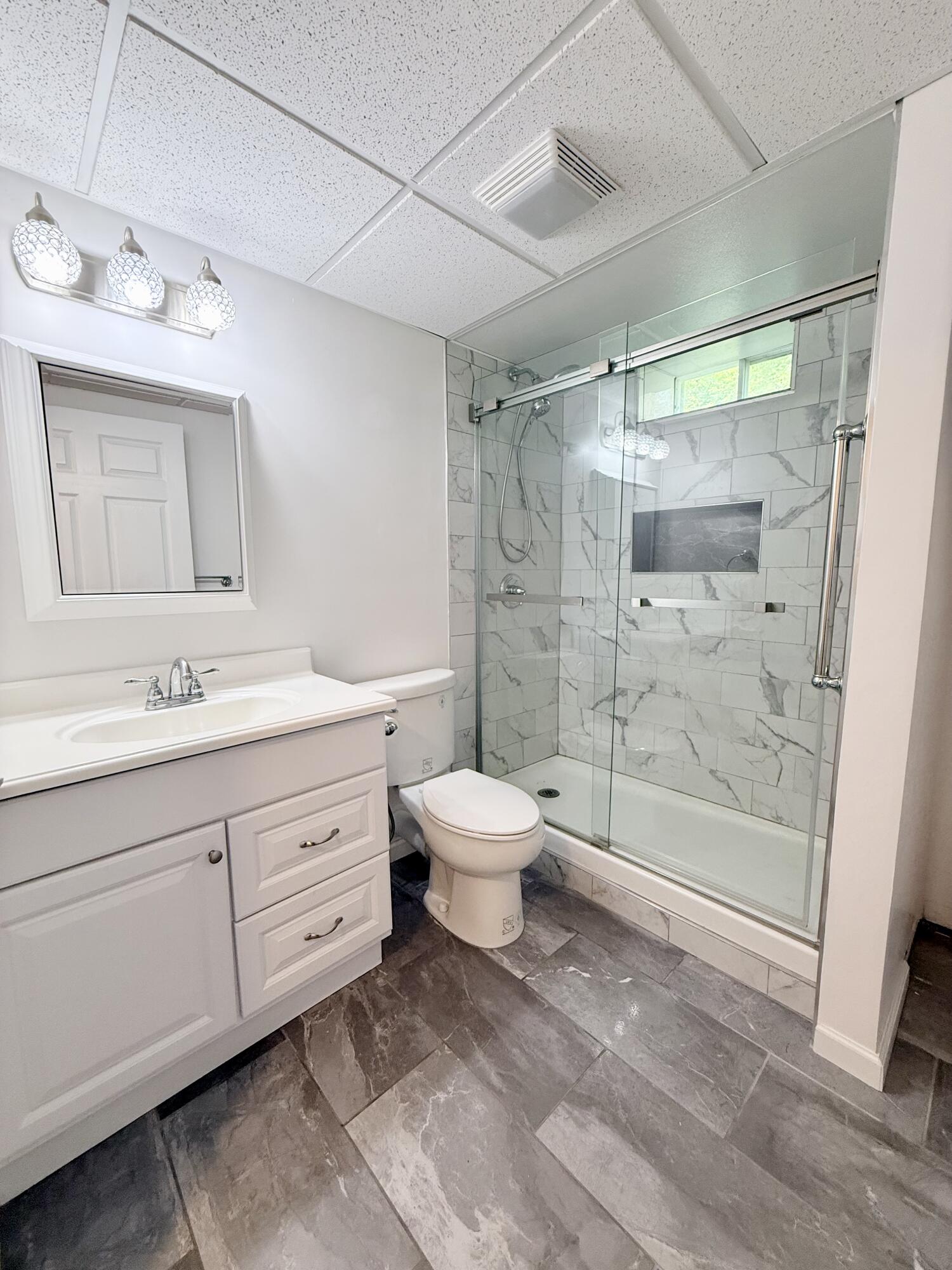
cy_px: 635
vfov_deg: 102.1
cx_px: 476
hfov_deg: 85.7
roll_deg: +0.0
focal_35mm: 14
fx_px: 513
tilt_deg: -6.9
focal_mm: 2.22
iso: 250
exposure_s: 1/120
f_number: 2.2
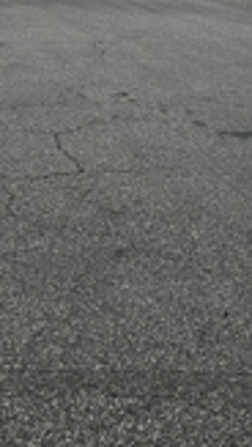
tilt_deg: -4.3
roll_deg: -2.6
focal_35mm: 82
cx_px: 49
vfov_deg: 23.9
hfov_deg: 14.7
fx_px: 972
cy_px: -66
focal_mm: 6.86
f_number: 1.78
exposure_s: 1/3597
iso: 80
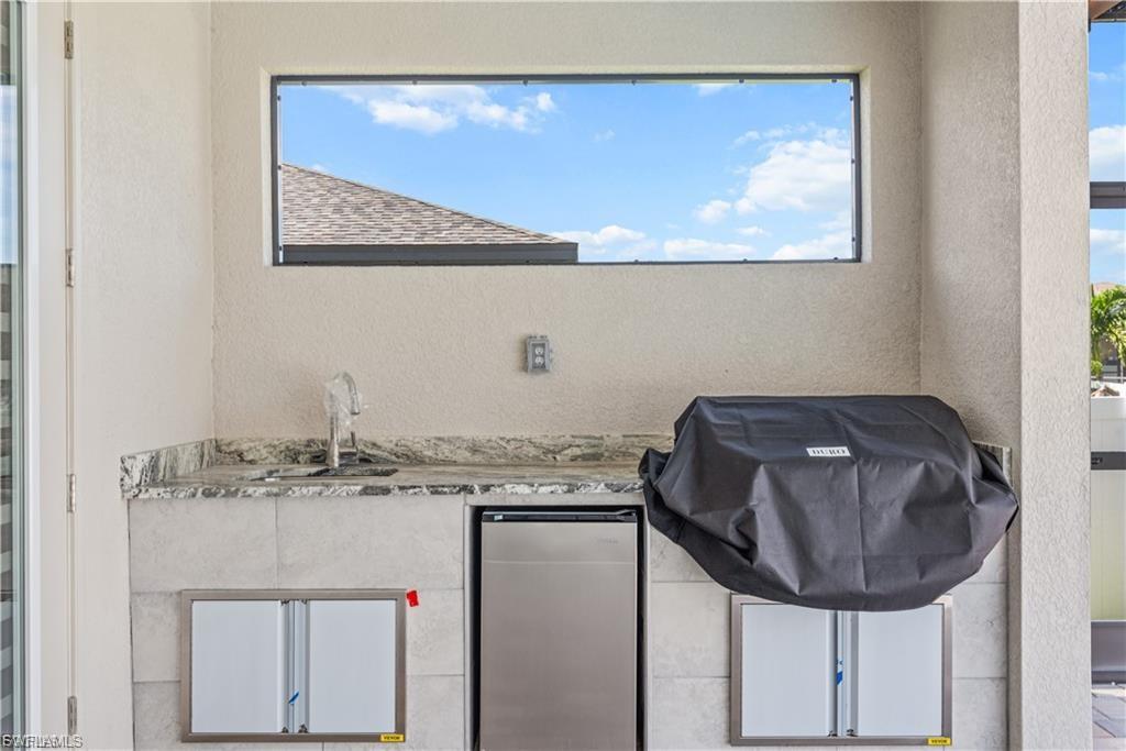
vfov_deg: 43.6
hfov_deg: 61.9
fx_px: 938
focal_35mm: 30
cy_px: 376
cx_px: 563
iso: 100
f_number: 9
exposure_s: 1/30
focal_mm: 30
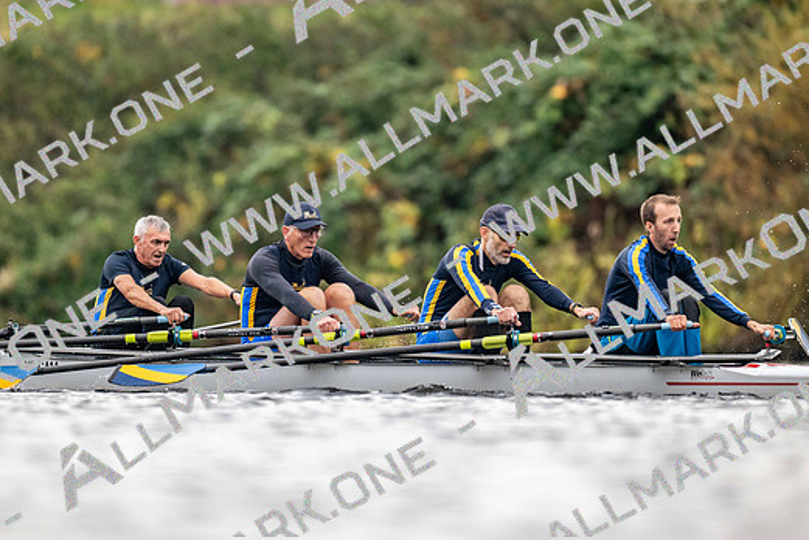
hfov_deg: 3.1
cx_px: 376
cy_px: 271
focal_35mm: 668
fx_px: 15019
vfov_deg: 2.1
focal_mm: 600
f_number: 4
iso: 2200
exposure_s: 1/2500
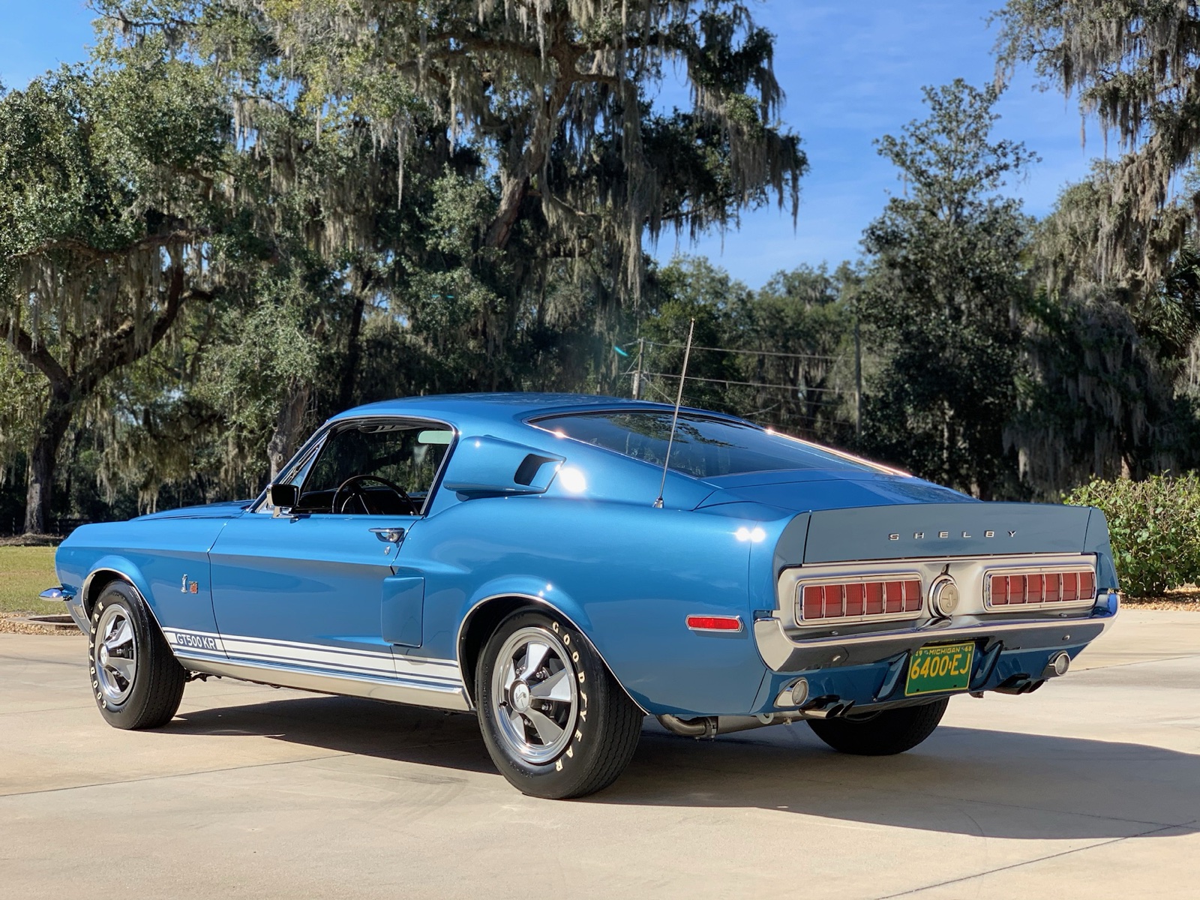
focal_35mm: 52
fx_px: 1803
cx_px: 600
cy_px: 450
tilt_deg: +4.0
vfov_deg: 28.0
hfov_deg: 36.8
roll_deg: -0.8
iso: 16
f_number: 2.4
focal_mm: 6
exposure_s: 1/856
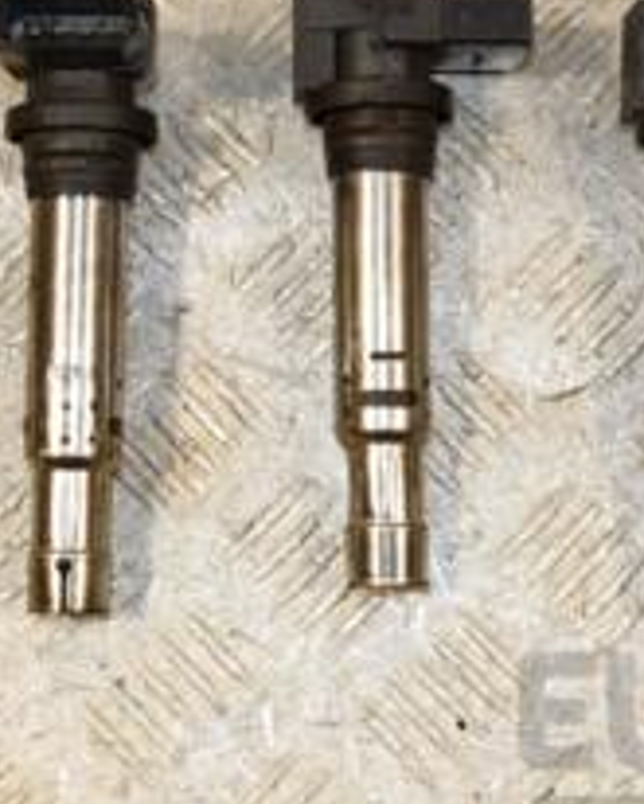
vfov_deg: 21.1
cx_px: 445
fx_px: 2143
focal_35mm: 90
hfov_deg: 17.0
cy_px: 191
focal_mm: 22
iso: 800
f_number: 8
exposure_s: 1/200
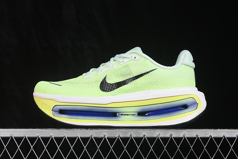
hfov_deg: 27.0
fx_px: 496
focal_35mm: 75
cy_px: 80
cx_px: 119
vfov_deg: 18.2
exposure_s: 1/80
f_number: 8
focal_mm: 50
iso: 160
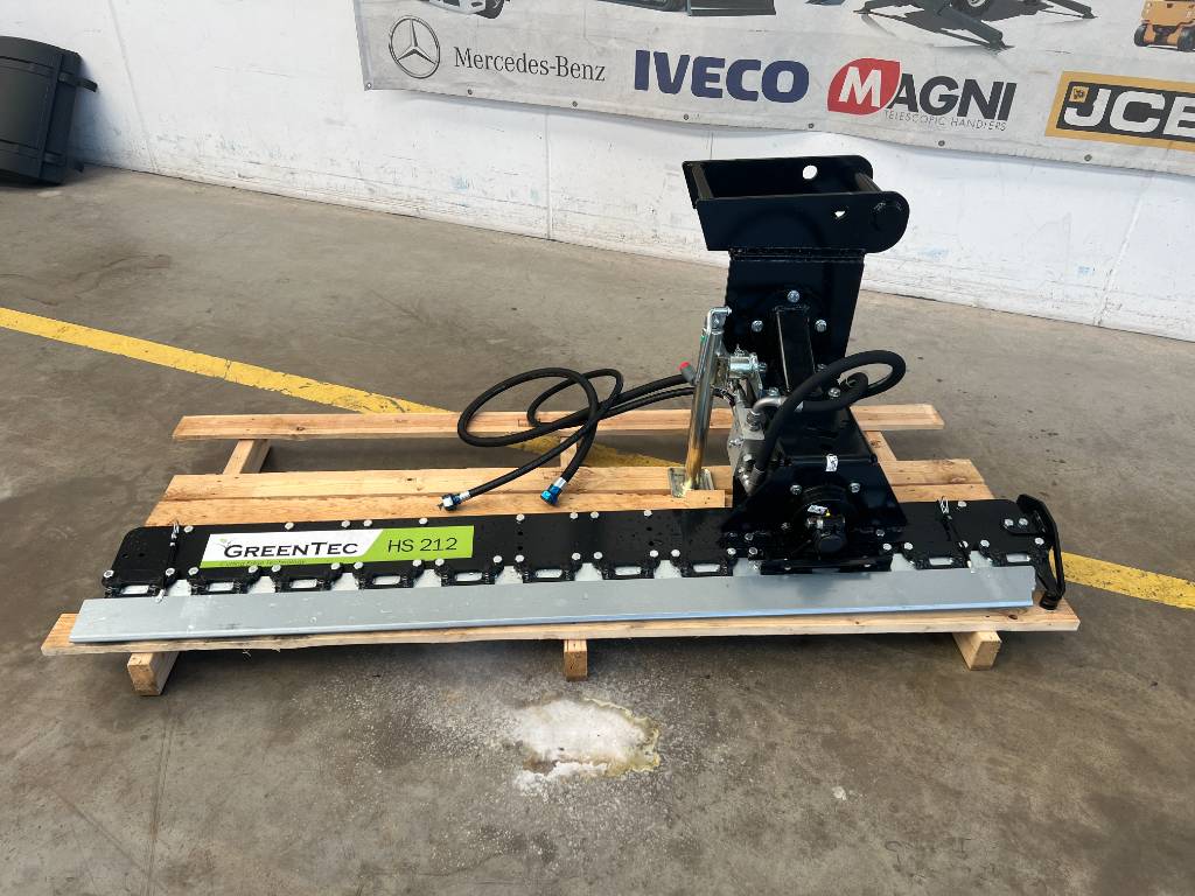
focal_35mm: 26
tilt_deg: -34.5
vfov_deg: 53.1
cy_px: 448
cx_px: 598
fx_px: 898
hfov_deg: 67.3
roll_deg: -0.7
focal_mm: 5.7
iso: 50
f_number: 1.5
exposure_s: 1/448
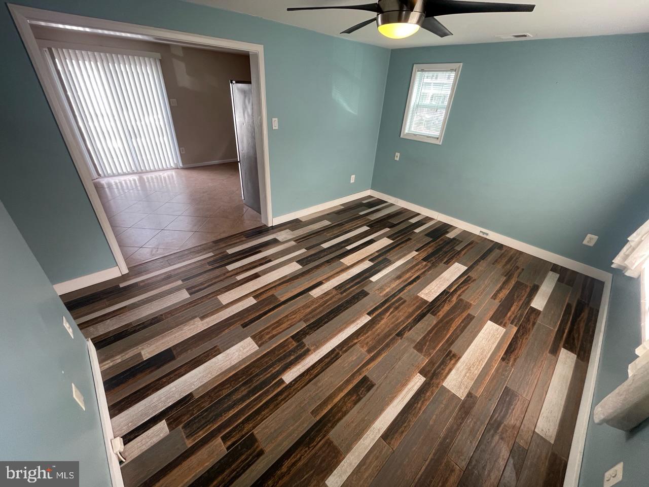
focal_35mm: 13
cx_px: 324
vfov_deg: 89.9
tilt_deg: -31.0
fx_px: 244
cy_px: 244
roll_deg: -4.1
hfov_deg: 106.2
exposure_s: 1/99
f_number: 2.4
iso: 200
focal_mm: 1.54
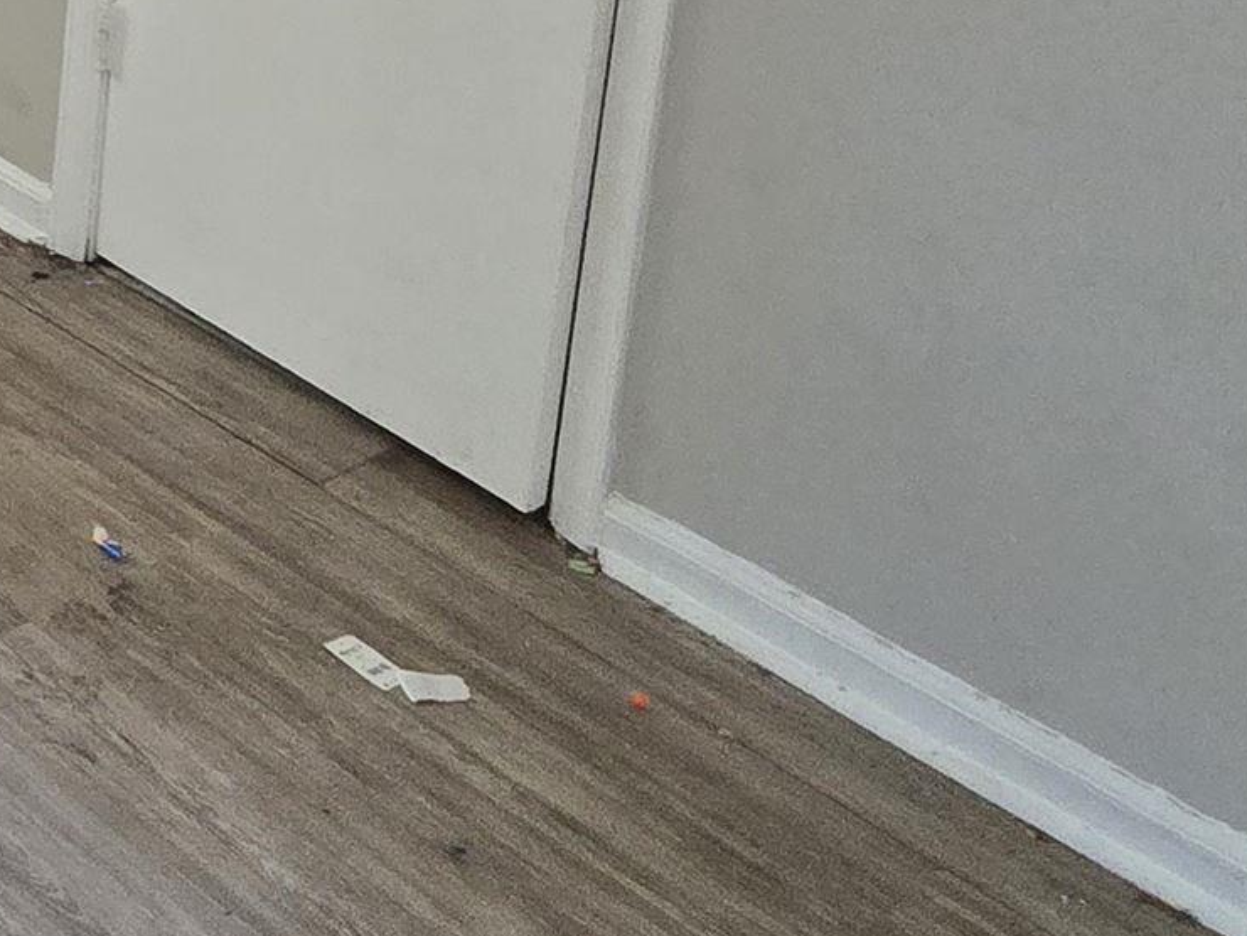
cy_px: -415
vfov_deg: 22.7
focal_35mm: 54
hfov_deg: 25.0
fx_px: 1945
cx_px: -725
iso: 500
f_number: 2.2
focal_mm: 2.2
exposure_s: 1/60
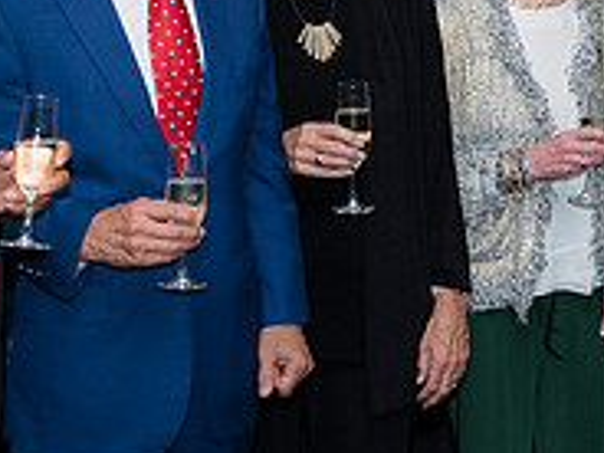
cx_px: 486
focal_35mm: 106
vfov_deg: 13.7
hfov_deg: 18.4
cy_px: -49
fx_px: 1850
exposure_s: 1/125
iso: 800
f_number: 4.5
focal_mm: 35
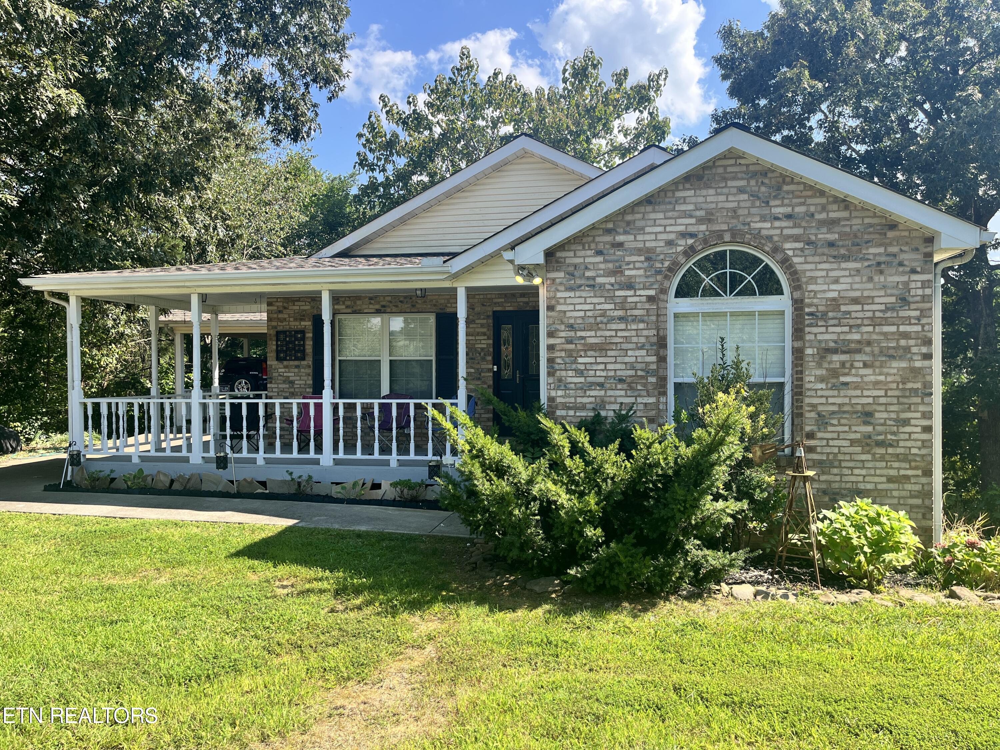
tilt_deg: -0.9
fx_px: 751
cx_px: 500
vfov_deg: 53.1
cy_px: 375
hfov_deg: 67.3
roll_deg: +0.8
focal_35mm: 26
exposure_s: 1/1046
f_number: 1.6
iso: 50
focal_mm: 5.1
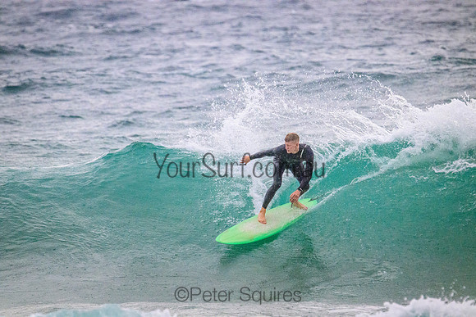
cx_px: 238
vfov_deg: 2.3
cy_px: 158
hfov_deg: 3.4
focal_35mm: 600
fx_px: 7935
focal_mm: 600
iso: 10000
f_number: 11
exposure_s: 1/2000
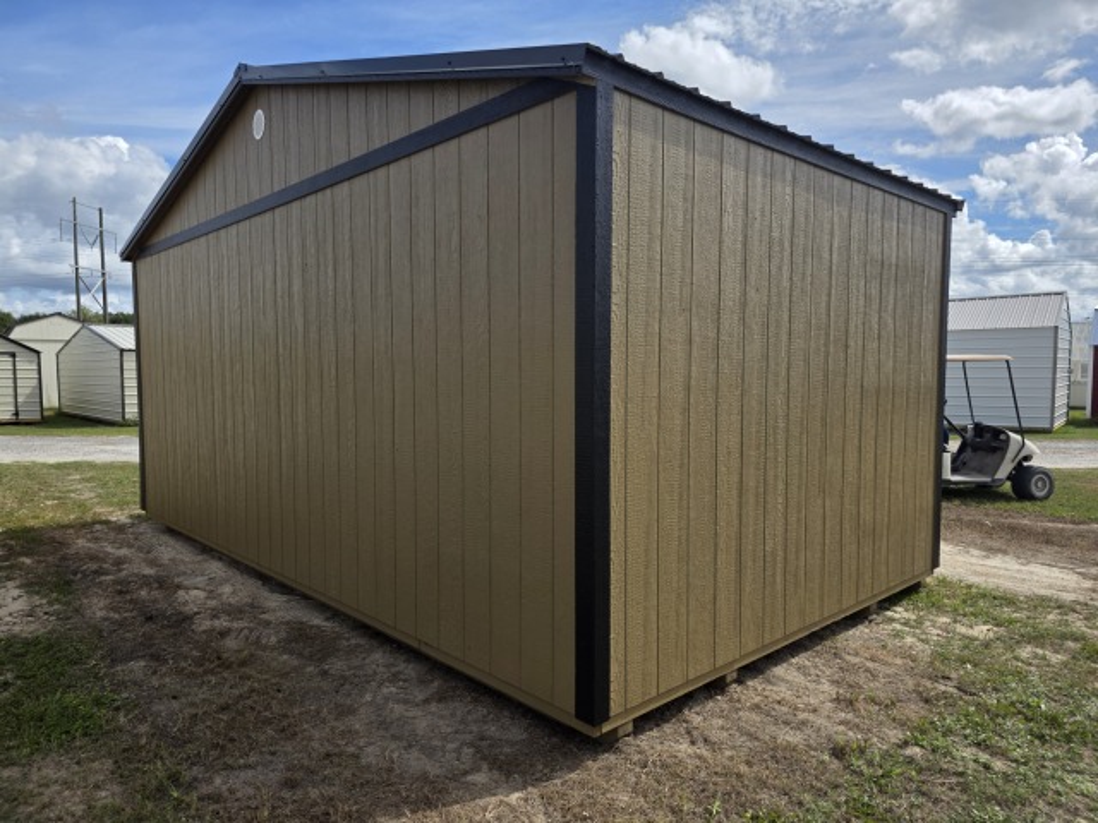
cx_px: 549
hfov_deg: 73.9
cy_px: 412
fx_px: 730
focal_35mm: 23
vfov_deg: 58.9
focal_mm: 6.3
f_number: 1.7
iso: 80
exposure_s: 1/6574
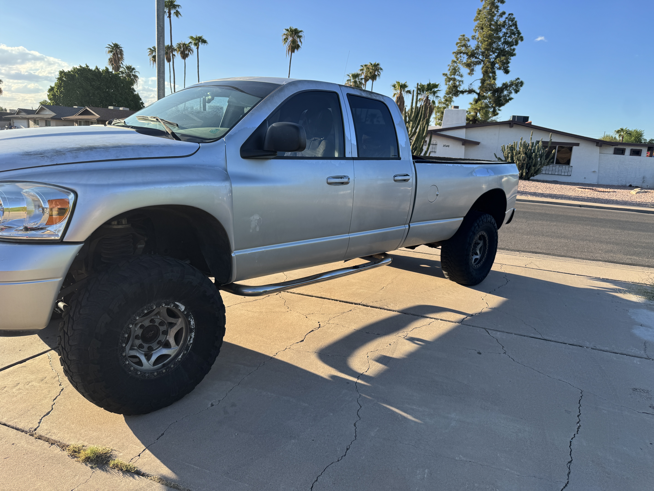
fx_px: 453
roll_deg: -4.6
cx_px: 327
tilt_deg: -9.6
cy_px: 246
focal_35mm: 24
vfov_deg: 56.8
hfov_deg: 71.6
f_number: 1.78
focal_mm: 6.76
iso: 80
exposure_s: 1/1524
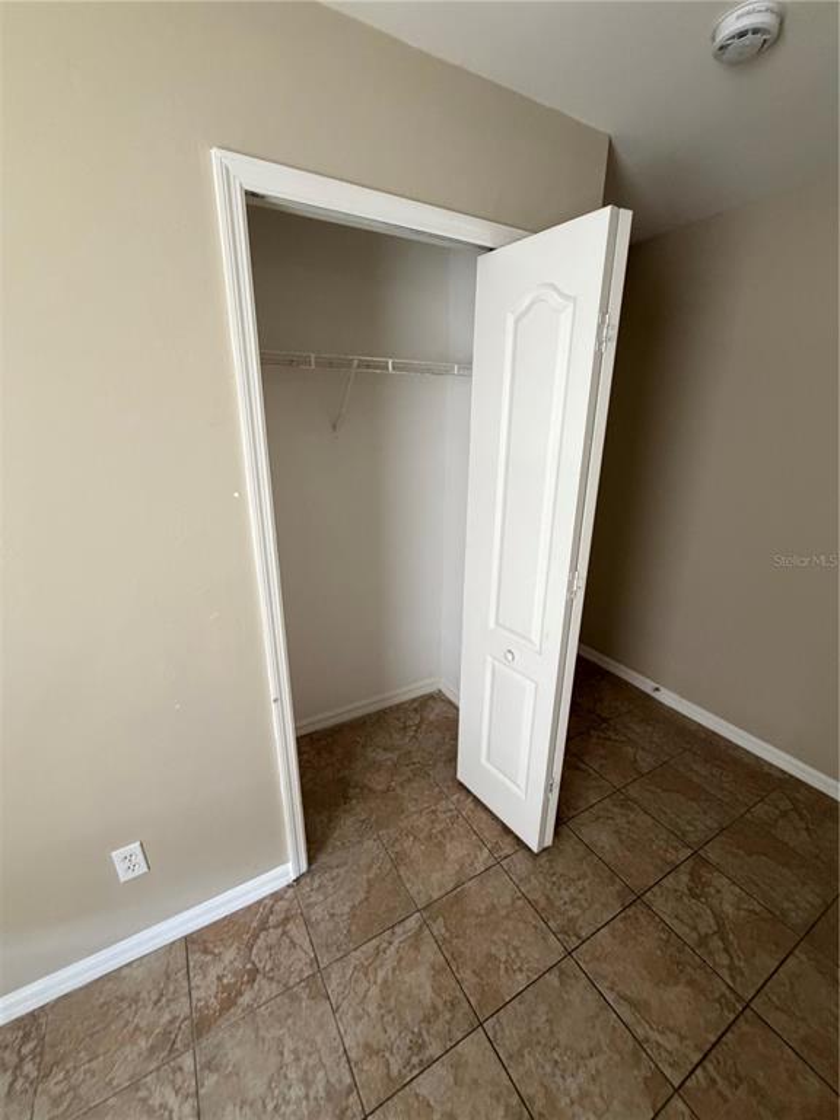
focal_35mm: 14
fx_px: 453
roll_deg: +0.4
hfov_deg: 85.7
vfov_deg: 102.1
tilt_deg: -16.3
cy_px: 560
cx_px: 420
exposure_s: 1/60
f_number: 2.2
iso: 400
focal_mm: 2.22
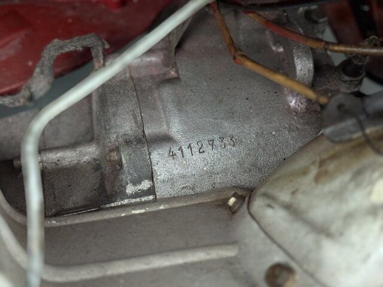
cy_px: 144
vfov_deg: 30.3
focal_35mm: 48
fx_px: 531
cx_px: 192
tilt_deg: -62.9
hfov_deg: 39.7
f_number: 1.78
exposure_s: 1/25
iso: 640
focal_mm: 6.76
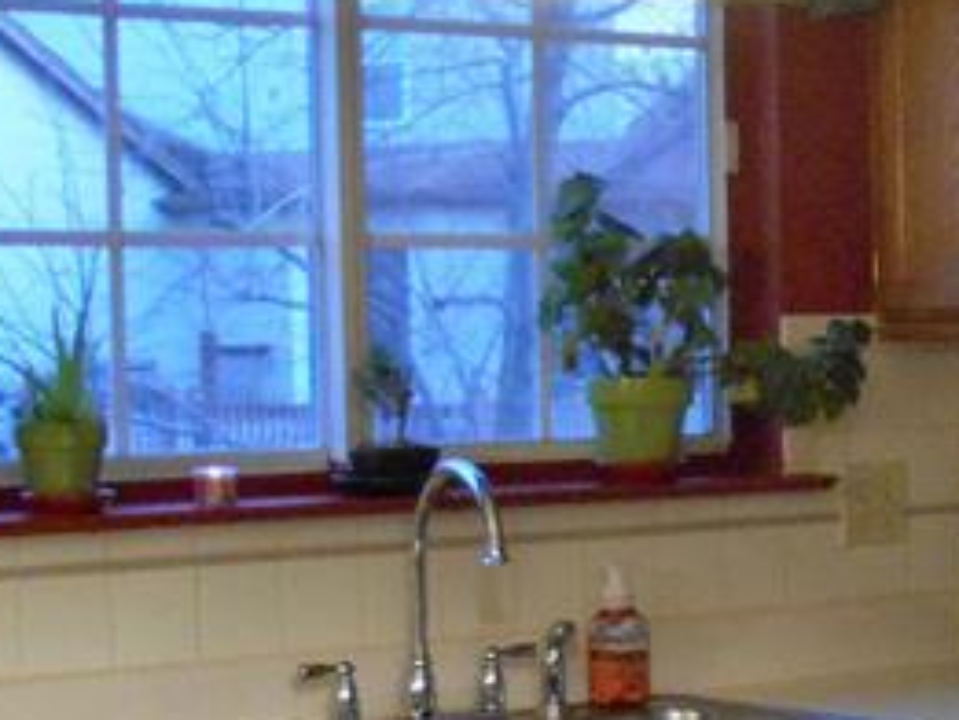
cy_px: 566
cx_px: 1003
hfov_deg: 18.6
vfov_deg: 14.4
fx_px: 2827
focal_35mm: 102
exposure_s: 1/25
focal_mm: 4.6
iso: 400
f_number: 3.2
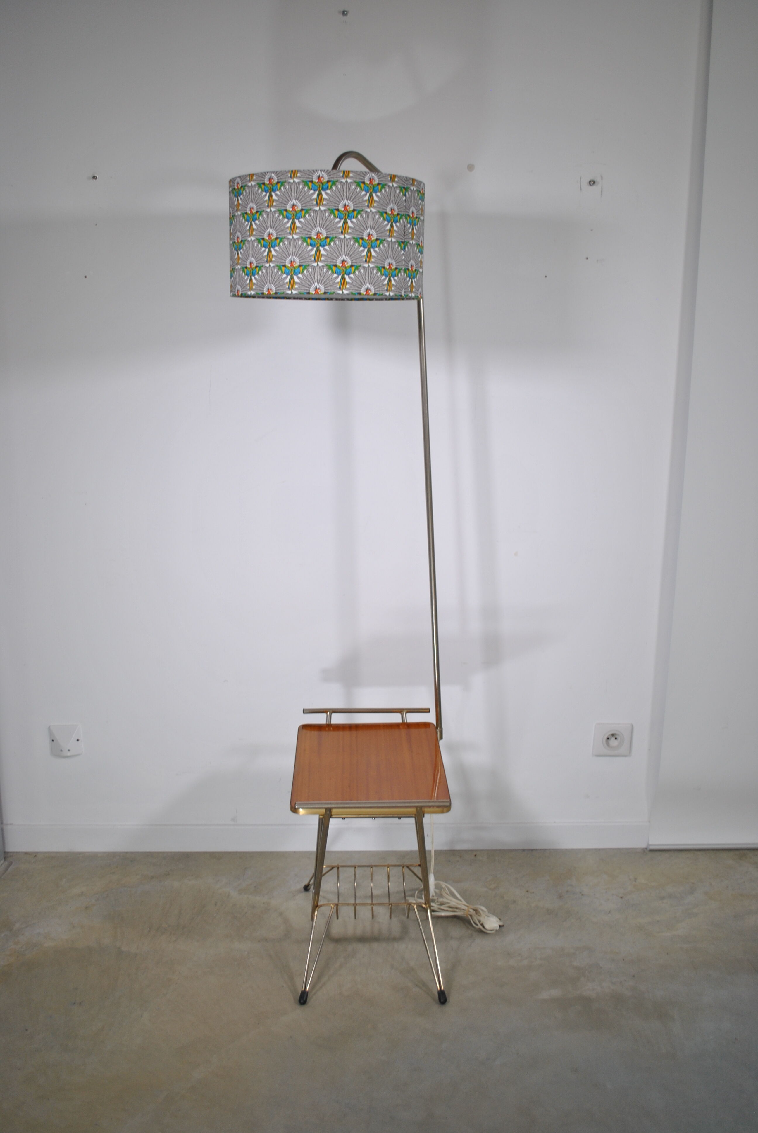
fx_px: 1039
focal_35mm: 33
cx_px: 379
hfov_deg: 40.1
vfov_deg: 57.2
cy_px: 566
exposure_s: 1/100
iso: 200
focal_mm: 22
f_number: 4
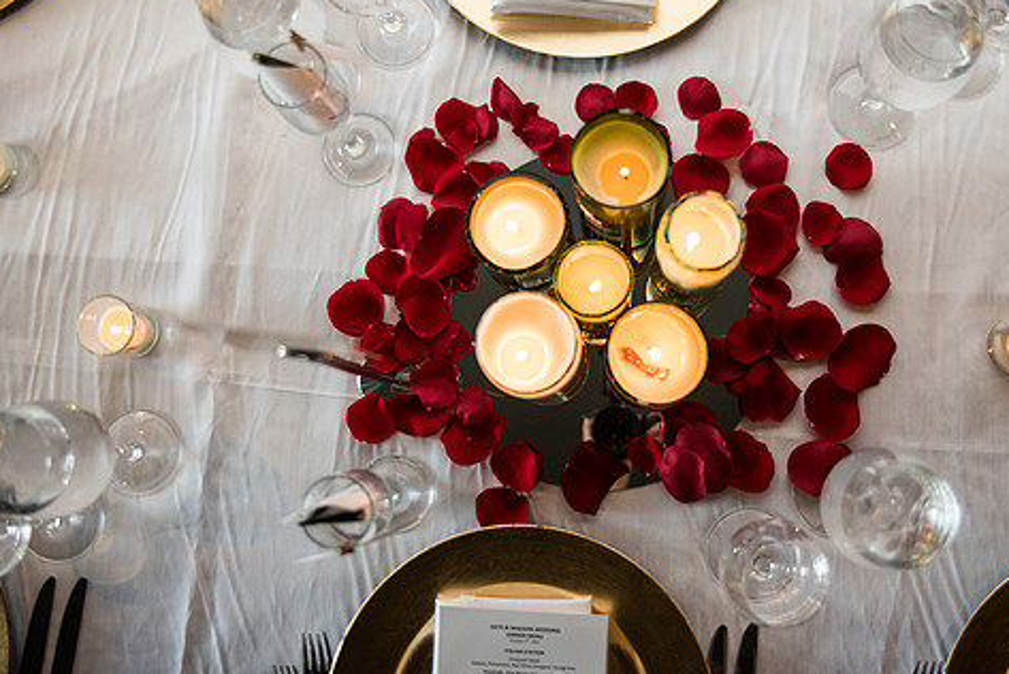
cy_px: 287
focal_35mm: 38
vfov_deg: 35.0
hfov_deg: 50.5
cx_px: 580
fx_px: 1066
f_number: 2.8
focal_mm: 31
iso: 640
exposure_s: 1/160
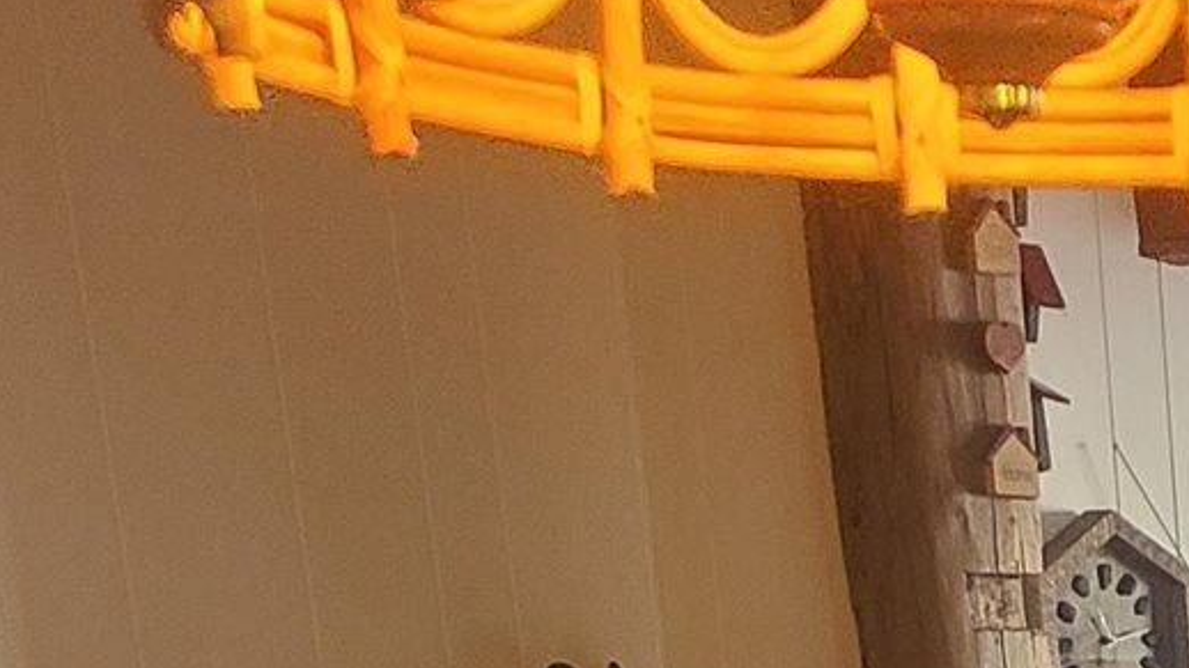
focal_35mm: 126
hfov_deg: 15.9
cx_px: 1650
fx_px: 3971
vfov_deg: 7.6
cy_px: 2415
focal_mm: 5.4
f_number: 1.8
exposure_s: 1/40
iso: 250
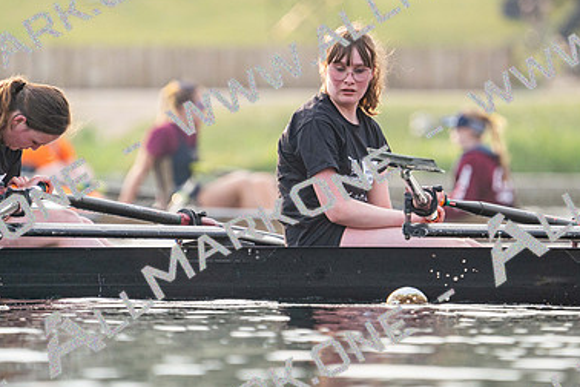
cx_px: 356
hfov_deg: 2.3
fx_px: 14386
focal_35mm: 893
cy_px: 141
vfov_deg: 1.5
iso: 1250
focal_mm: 582
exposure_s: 1/1250
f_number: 6.3
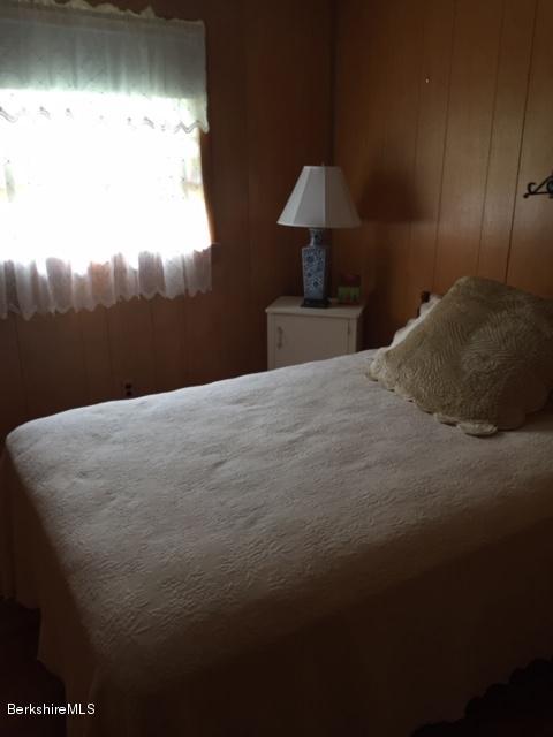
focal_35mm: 29
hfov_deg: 48.2
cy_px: 368
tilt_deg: -16.1
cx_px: 276
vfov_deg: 61.7
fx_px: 618
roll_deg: +0.6
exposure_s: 1/30
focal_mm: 4.15
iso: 100
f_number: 2.2
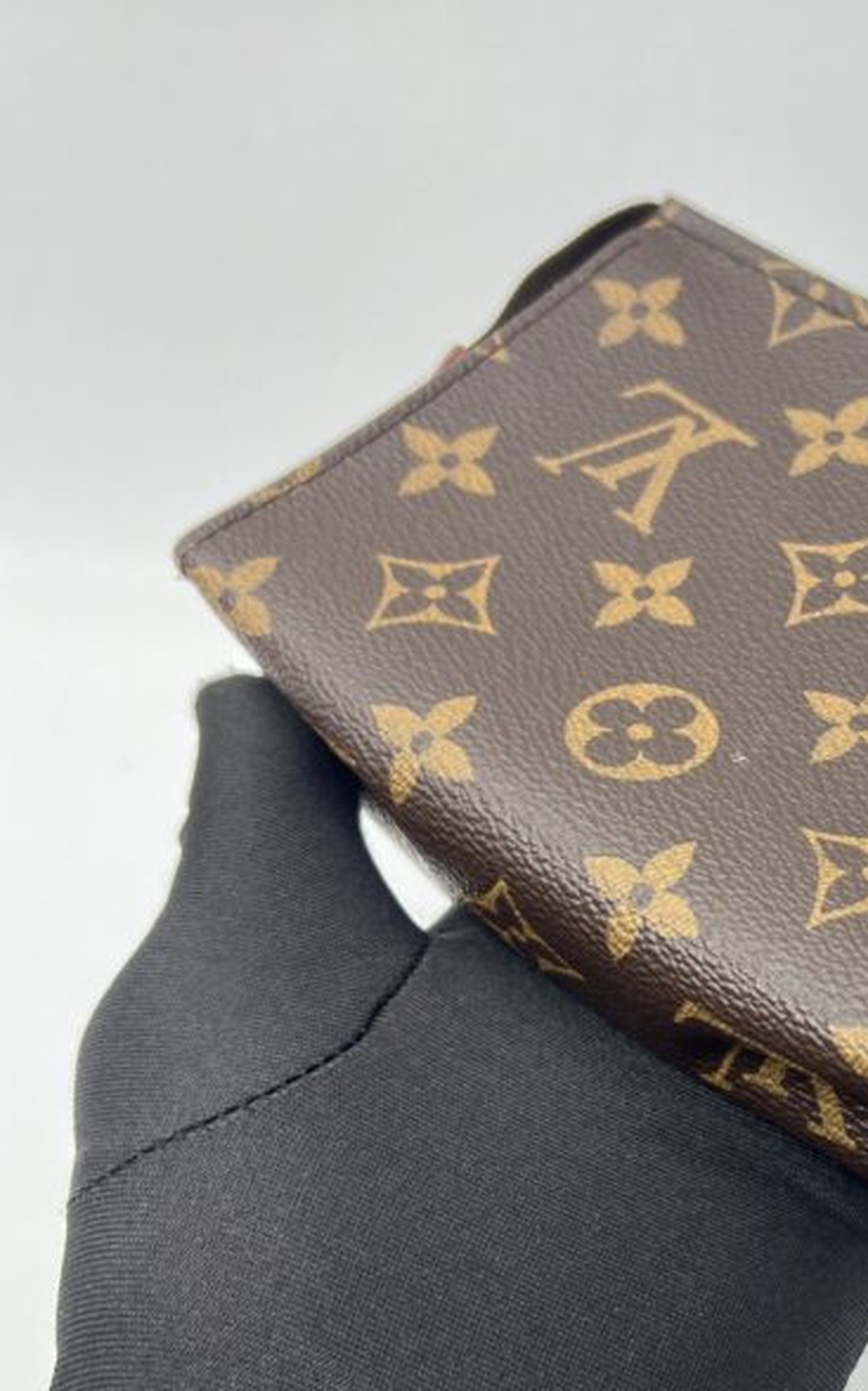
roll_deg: +4.8
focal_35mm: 48
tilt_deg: -43.7
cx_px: 844
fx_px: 1819
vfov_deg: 41.6
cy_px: 861
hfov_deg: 25.7
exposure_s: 1/100
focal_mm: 5.7
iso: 64
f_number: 1.5
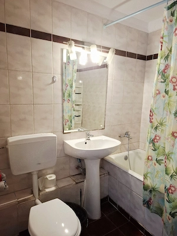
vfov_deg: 73.9
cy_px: 118
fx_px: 157
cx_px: 88
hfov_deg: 58.9
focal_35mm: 23
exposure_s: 1/40
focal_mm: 5.54
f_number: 1.8
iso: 250
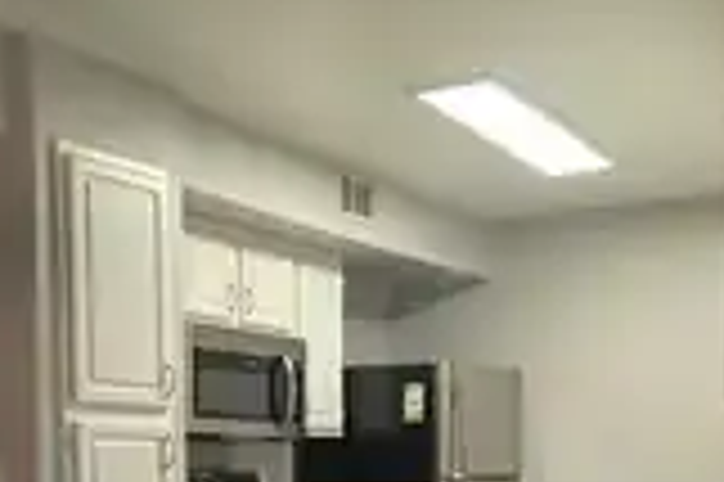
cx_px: 382
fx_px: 1246
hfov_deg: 32.4
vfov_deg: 20.6
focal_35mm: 62
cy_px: 565
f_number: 1.85
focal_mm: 6.81
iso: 41
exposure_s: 1/24
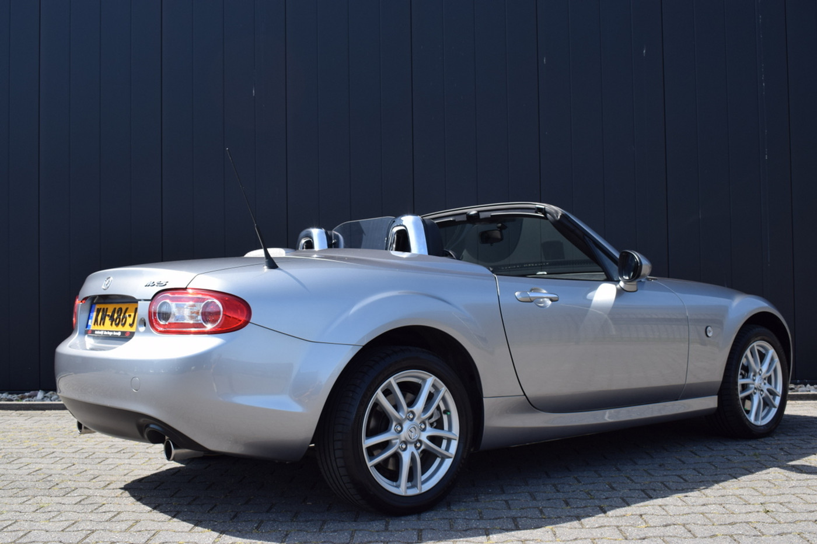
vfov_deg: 34.2
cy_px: 272
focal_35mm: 39
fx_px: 885
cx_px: 408
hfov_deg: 49.6
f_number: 8
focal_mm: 26
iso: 200
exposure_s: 1/250
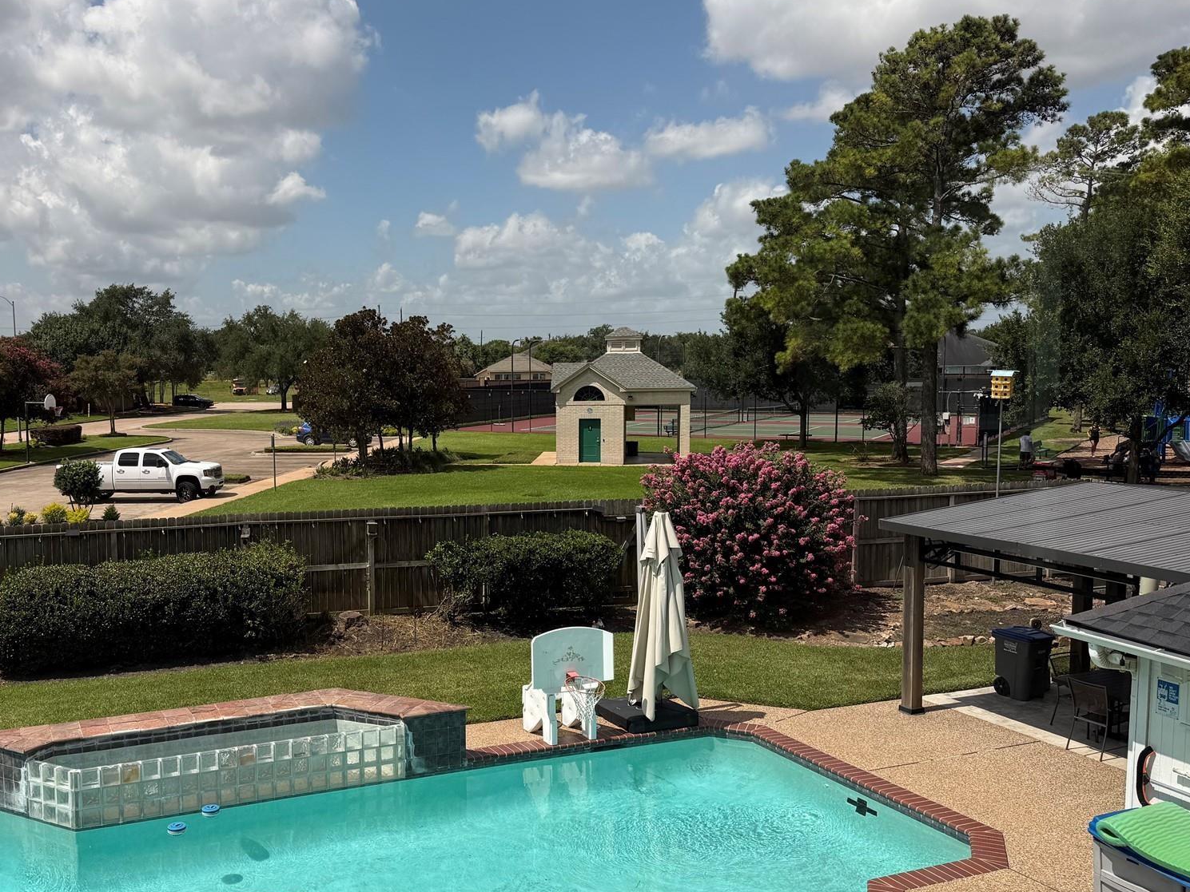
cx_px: 409
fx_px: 1135
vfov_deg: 42.9
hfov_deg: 54.4
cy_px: 464
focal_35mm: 33
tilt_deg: -5.0
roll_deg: +0.8
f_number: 1.78
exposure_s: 1/4975
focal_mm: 6.76
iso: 80
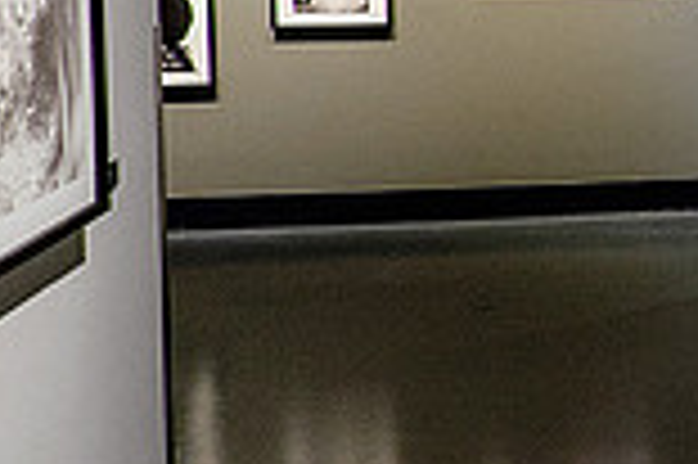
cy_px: -43
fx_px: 1956
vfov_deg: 13.3
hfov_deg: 17.2
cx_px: 1184
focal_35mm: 101
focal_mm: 18
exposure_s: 1/15
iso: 1600
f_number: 3.2
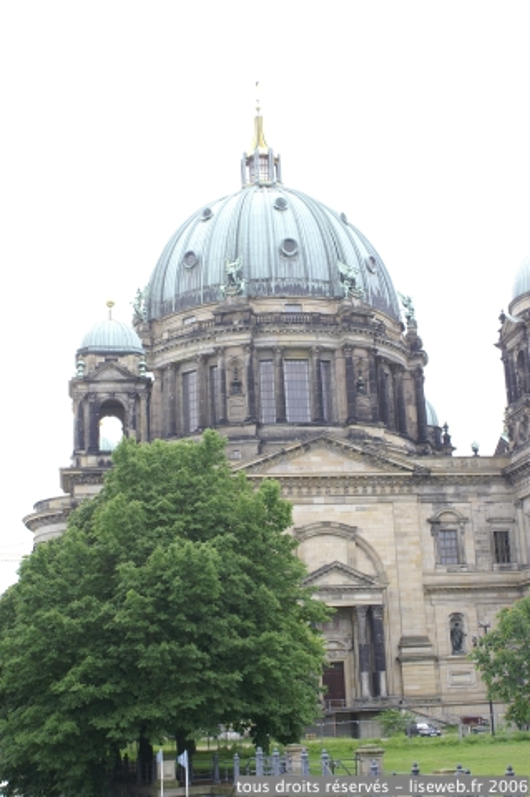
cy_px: 398
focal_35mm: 52
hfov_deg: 25.7
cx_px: 265
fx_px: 1162
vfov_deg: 37.9
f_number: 7.1
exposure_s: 1/100
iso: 100
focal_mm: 35
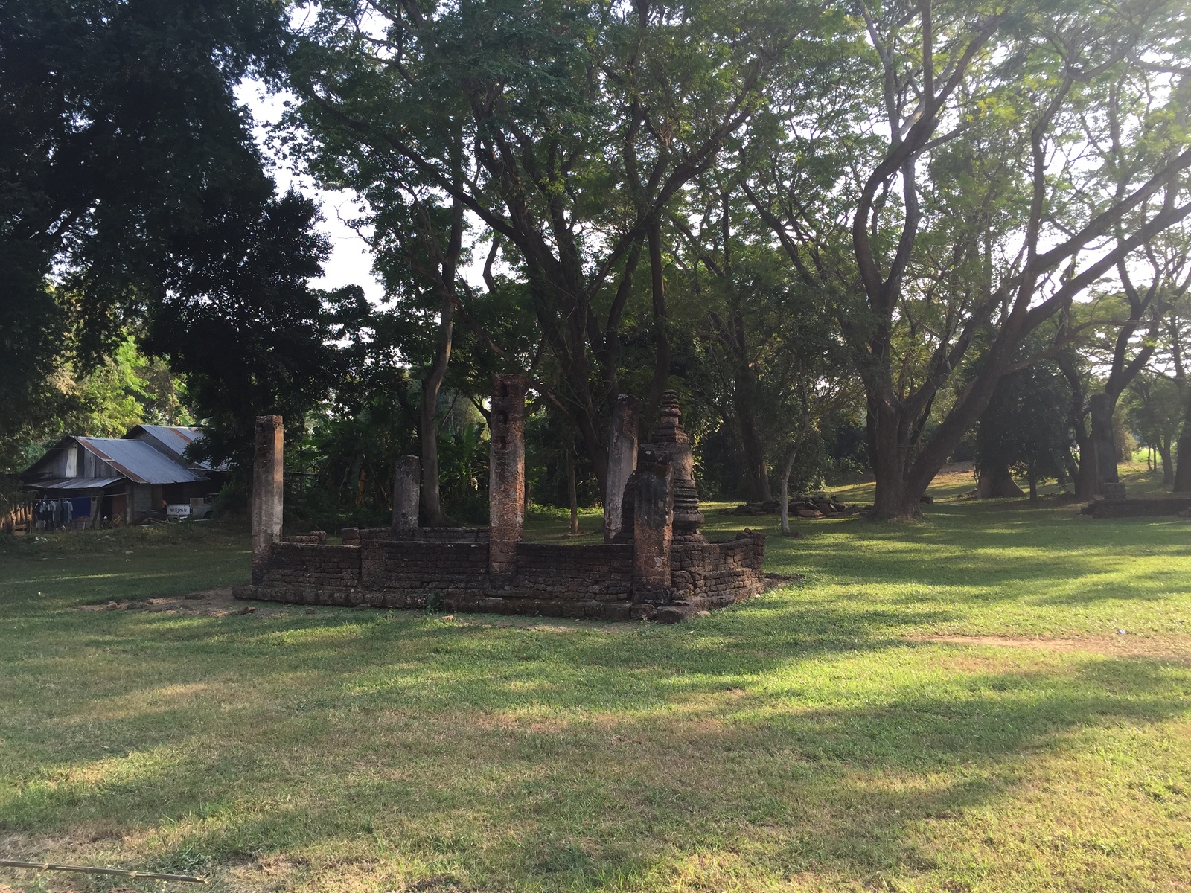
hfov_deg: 61.7
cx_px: 596
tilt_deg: +2.1
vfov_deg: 48.2
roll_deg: +0.0
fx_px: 998
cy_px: 446
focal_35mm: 29
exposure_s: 1/280
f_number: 2.2
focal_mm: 4.15
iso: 32
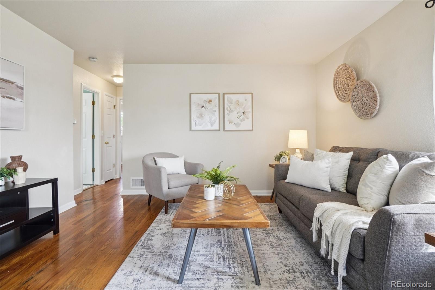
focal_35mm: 18
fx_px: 217
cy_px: 145
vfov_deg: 67.4
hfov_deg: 90.0
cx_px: 218
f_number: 8
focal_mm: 12
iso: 400
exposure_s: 1/20
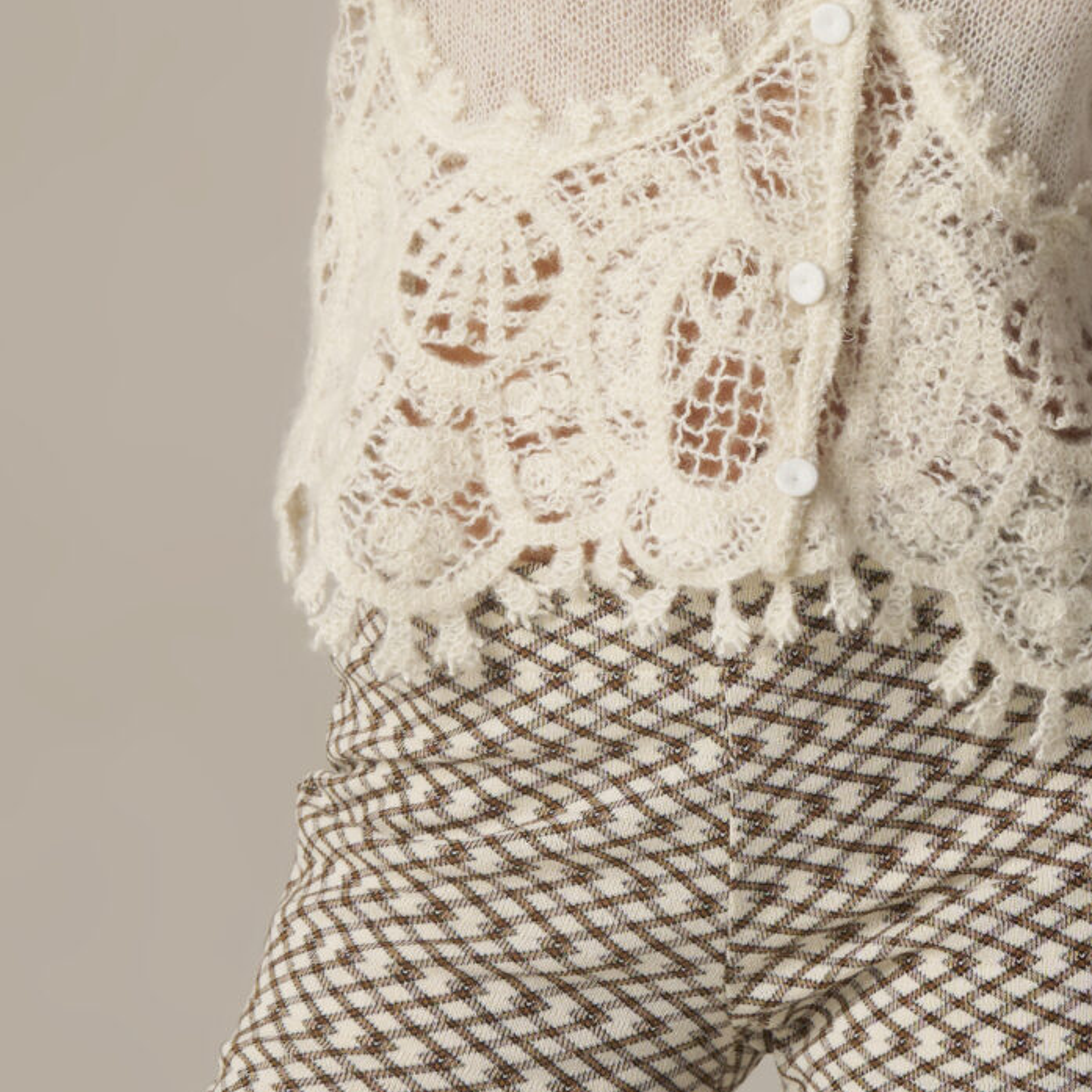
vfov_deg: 7.5
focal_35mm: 234
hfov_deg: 7.5
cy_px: 25
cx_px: 585
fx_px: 8352
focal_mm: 50
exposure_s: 1/200
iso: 100
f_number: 5.6
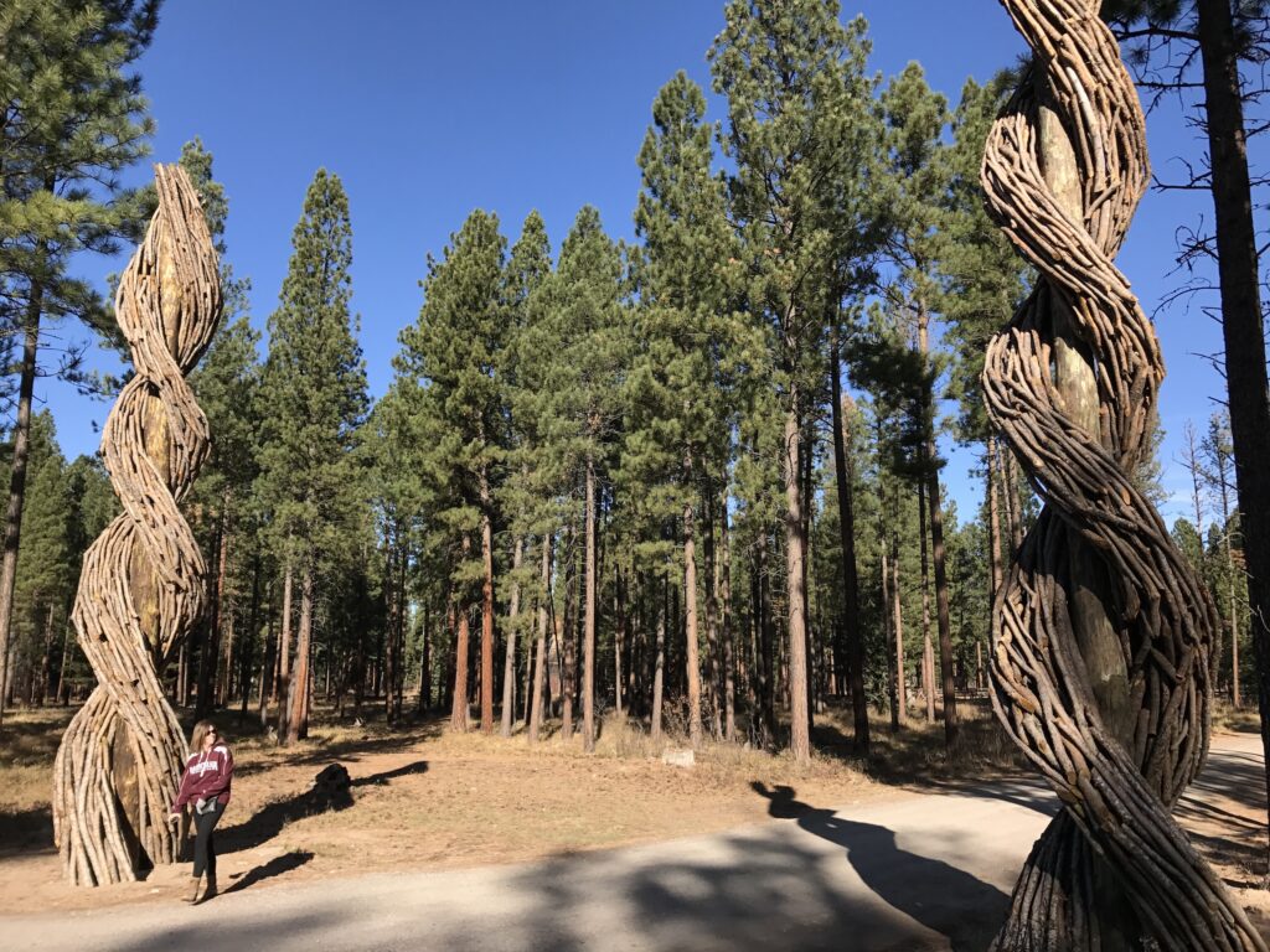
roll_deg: -0.8
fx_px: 1027
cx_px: 635
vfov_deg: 49.7
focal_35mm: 28
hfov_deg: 63.4
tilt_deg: +13.2
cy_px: 476
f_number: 1.8
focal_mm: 3.99
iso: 20
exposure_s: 1/1597
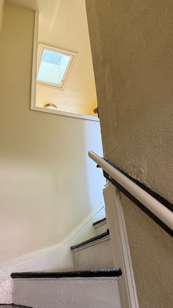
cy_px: 151
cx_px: 61
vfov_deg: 69.9
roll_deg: +1.6
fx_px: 220
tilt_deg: +27.7
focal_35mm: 27
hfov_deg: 42.4
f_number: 1.78
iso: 160
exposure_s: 1/60
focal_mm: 6.76
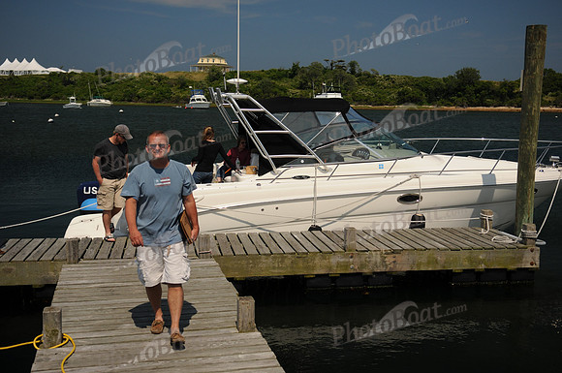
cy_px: 186
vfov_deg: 28.9
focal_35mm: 46
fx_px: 725
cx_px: 281
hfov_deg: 42.4
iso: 200
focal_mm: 31
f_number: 2.8
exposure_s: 1/3200
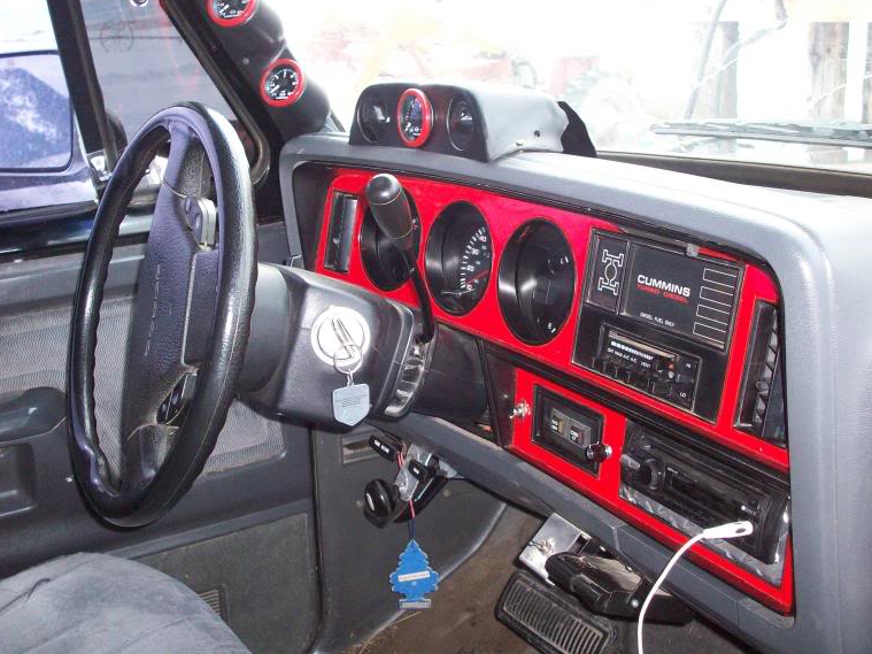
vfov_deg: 36.8
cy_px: 311
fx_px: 982
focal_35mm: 39
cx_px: 416
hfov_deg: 47.9
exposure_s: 1/64
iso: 200
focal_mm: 6.2
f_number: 2.8
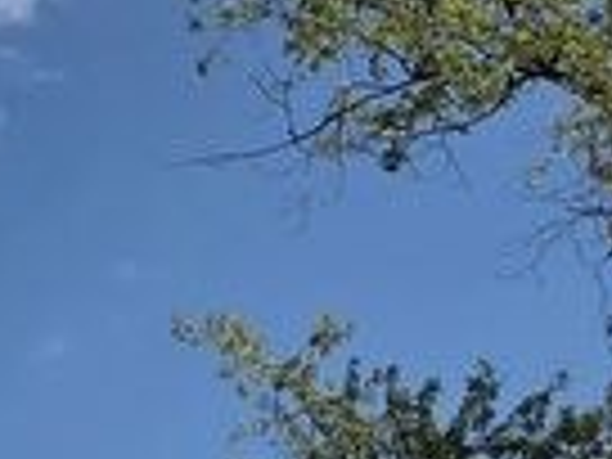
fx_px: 2387
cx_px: -837
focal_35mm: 135
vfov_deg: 10.0
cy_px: 981
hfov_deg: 11.9
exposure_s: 1/6615
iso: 80
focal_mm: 5.4
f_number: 1.8
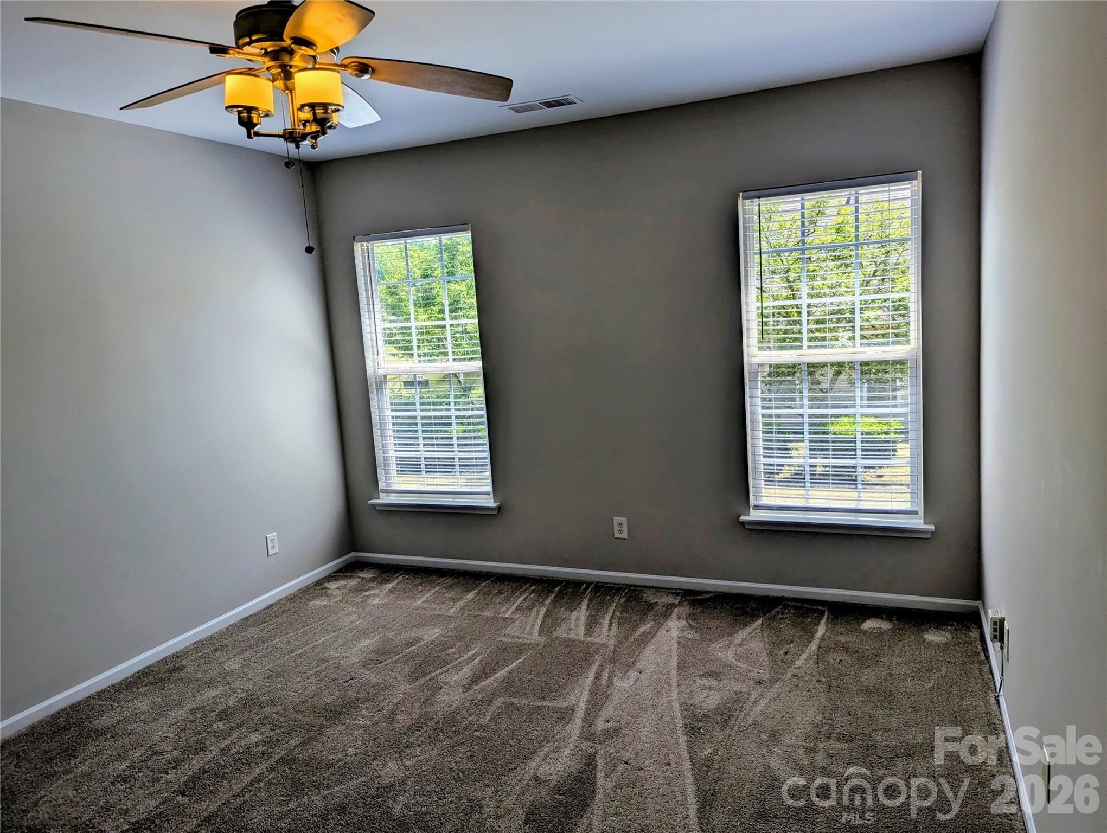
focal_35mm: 24
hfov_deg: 71.5
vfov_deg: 56.9
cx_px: 554
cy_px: 416
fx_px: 768
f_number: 1.85
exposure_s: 1/442
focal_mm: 6.81
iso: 45
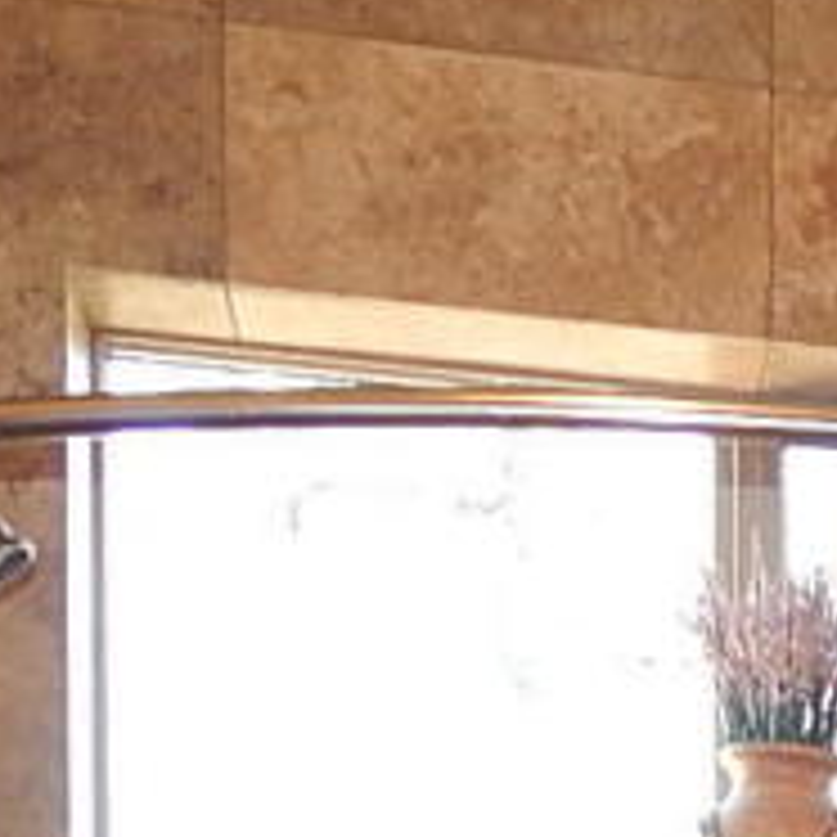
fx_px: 3064
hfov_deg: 14.3
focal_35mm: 112
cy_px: 1624
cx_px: 1346
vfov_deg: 13.5
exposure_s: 1/30
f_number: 3
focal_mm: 4
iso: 200
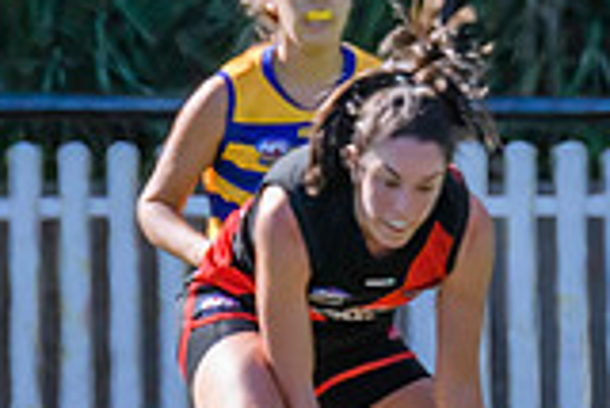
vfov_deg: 0.5
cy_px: 449
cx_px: 708
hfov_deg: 0.7
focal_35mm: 2819
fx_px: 47809
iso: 800
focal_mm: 380
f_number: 7.1
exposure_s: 1/1600
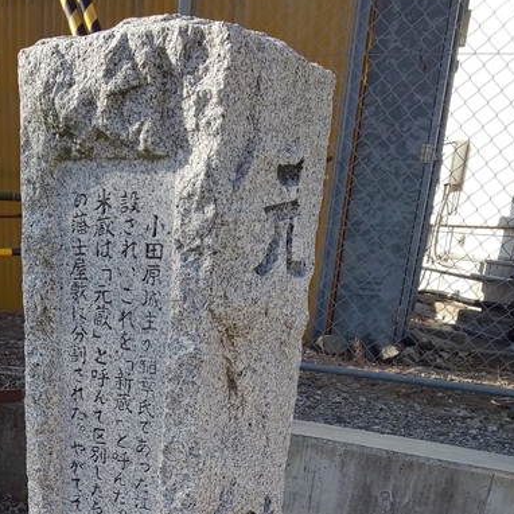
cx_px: 159
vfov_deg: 40.8
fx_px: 622
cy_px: 480
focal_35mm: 37
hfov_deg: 44.1
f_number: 1.94
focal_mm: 3.45
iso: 28
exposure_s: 1/426
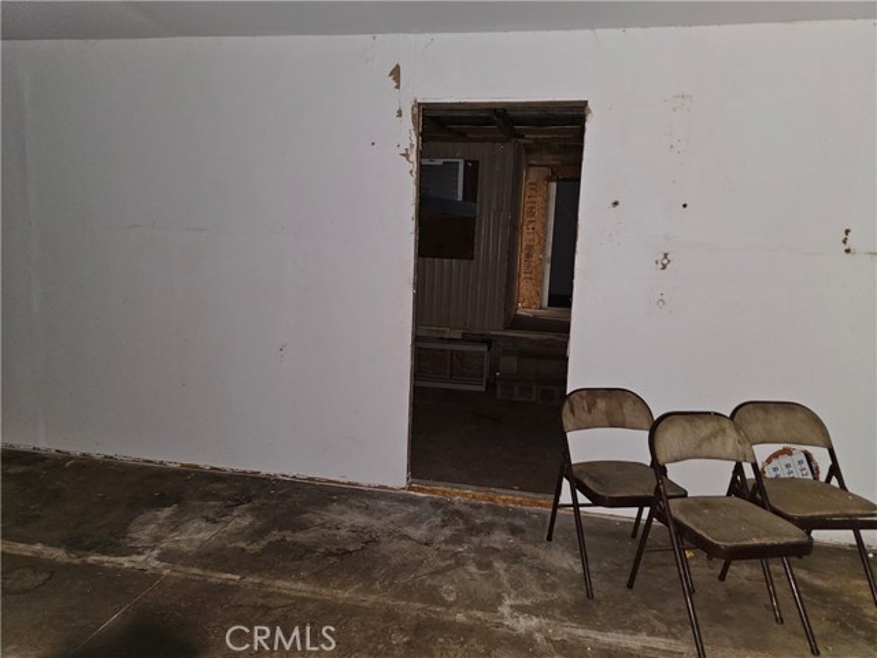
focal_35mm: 23
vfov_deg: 58.9
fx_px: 583
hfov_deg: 73.9
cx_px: 438
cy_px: 329
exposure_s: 1/9.99
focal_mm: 6.3
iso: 160
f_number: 1.7
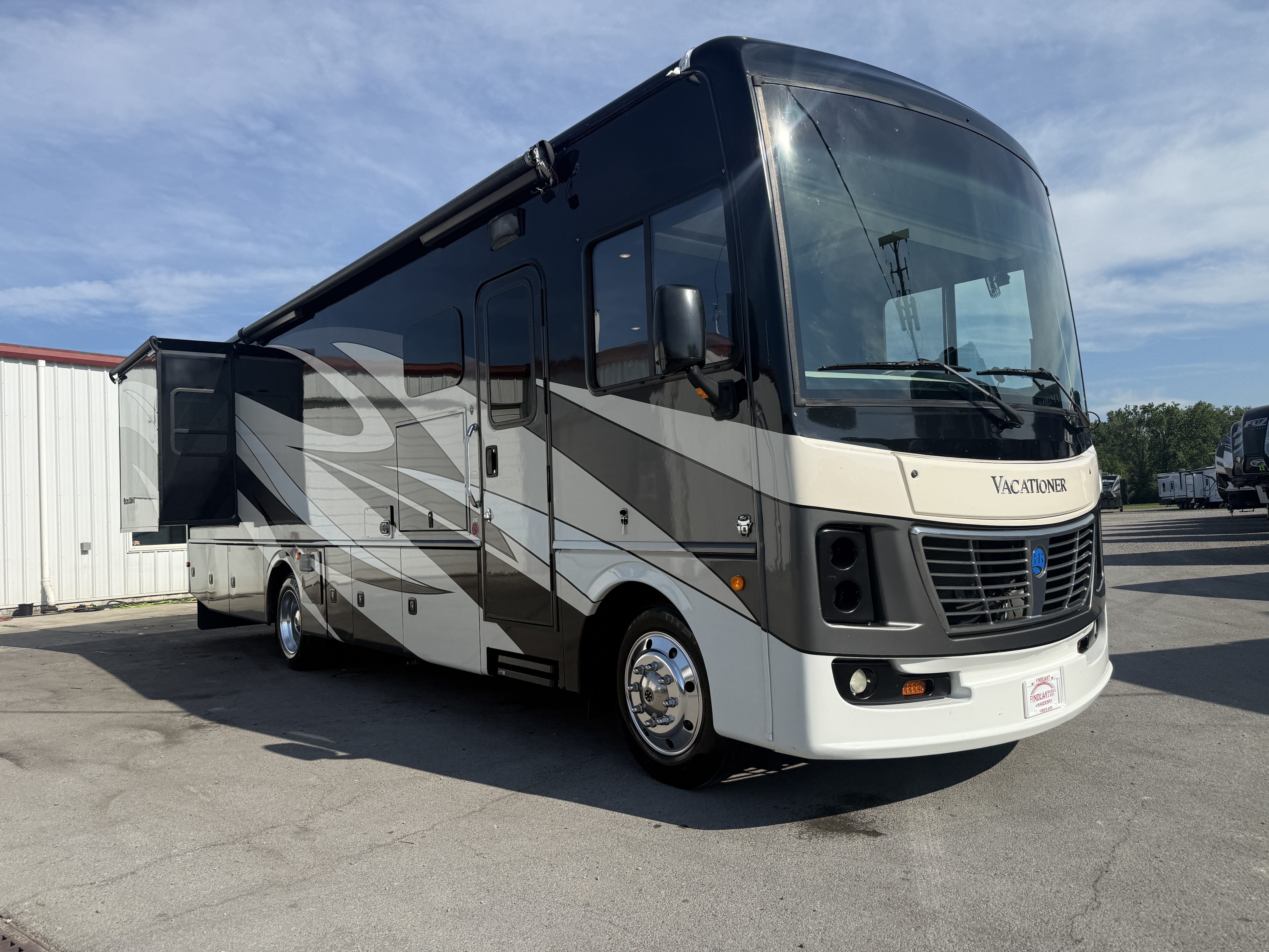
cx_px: 634
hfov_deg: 71.6
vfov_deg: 56.8
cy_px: 476
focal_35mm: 24
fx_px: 880
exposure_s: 1/6173
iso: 80
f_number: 1.78
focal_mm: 6.76
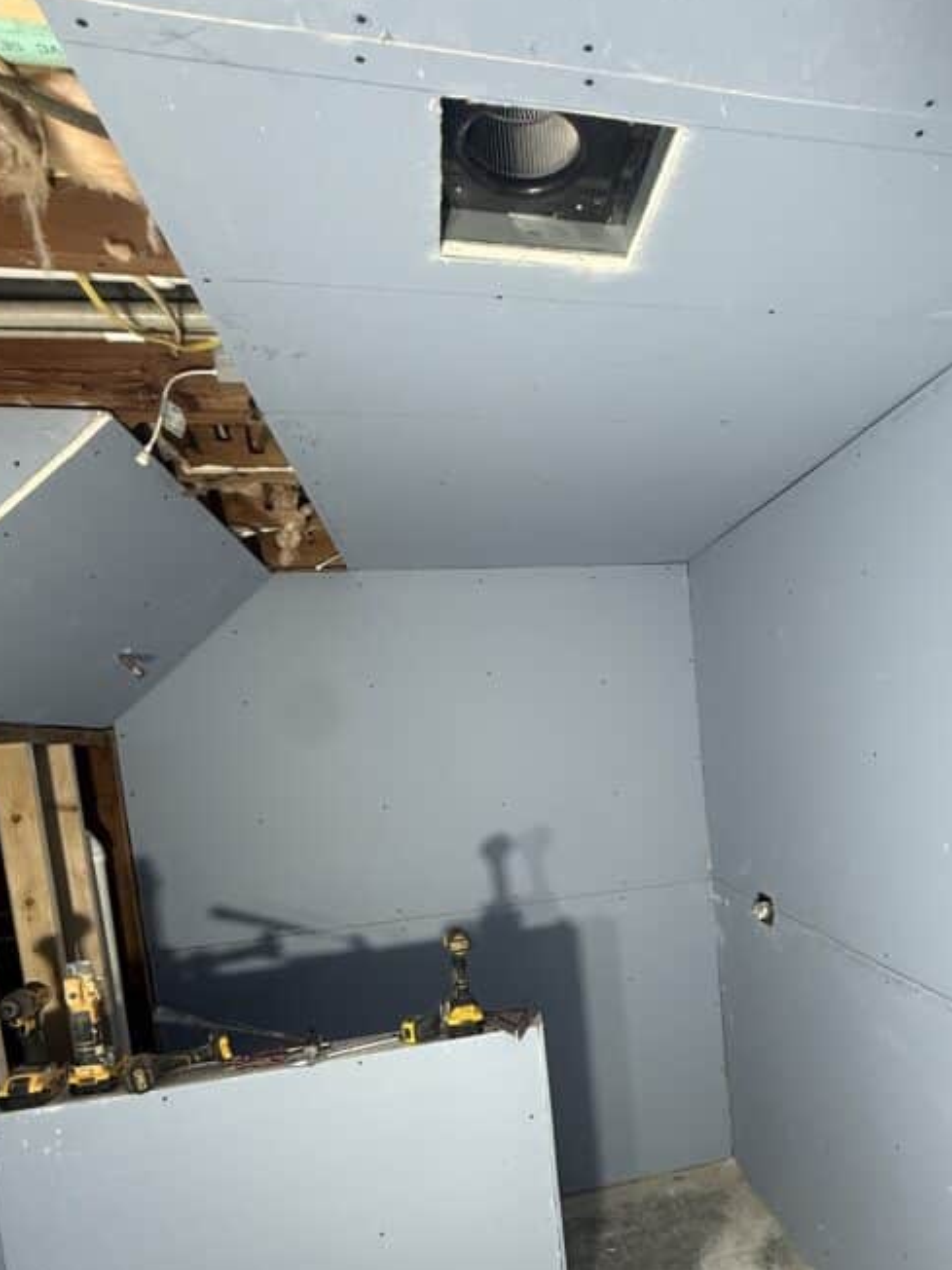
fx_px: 807
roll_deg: +3.1
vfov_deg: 74.7
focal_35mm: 22
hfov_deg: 59.2
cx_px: 658
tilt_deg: -5.5
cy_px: 812
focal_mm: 2.22
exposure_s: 1/120
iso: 160
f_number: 2.2
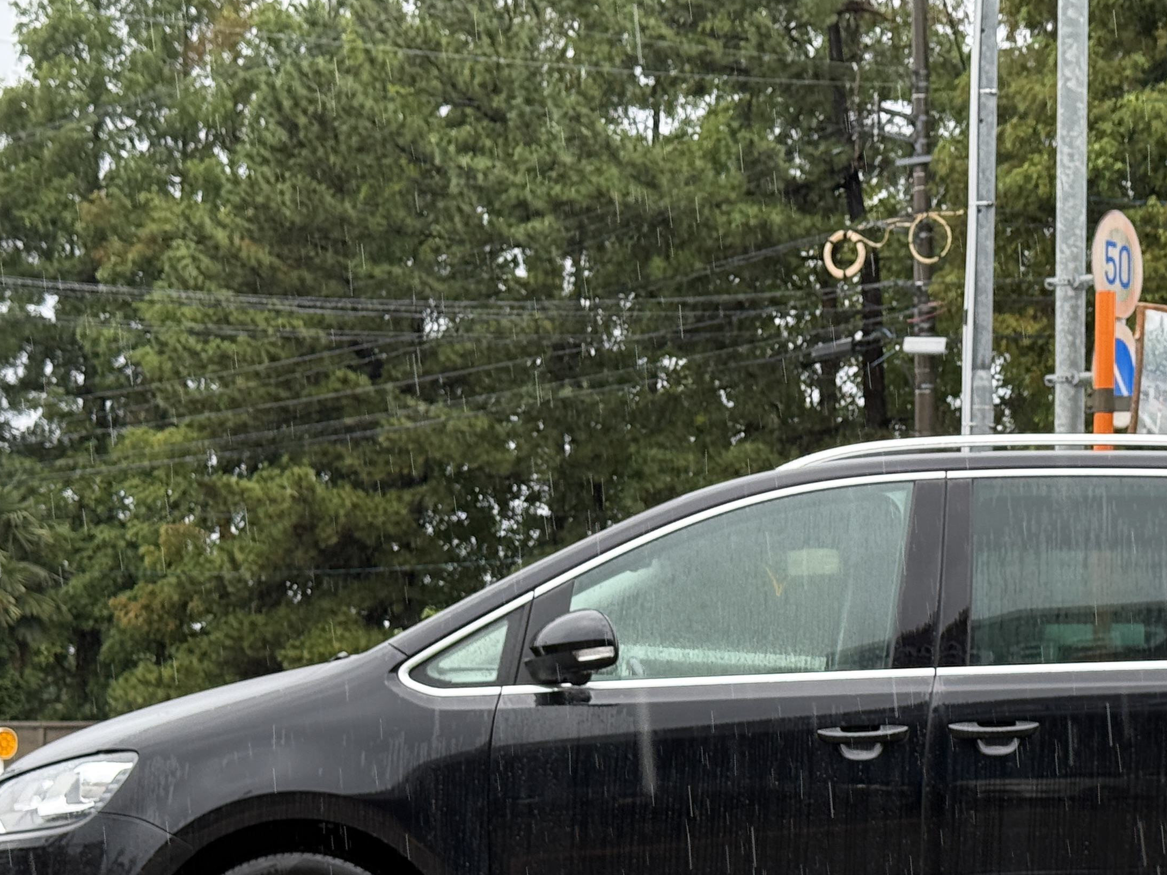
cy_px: 703
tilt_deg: +1.5
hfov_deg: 21.9
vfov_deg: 16.5
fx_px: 3000
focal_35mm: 89
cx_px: 848
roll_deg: -1.0
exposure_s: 1/245
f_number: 1.78
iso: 80
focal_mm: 6.76
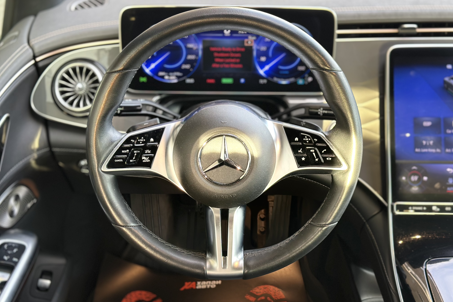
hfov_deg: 39.6
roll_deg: +1.4
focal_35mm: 50
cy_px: 147
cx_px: 226
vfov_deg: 27.0
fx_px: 629
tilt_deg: -28.6
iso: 160
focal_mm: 6.86
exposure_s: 1/60
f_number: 1.78
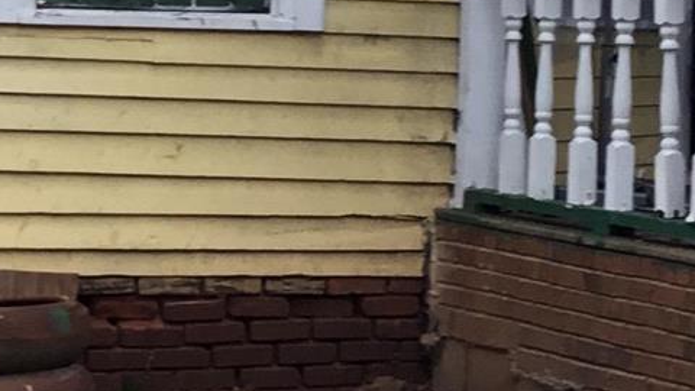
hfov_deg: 13.2
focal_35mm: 162
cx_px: 162
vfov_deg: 7.5
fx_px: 2985
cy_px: 25
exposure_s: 1/60
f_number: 2.4
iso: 25
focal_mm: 3.3
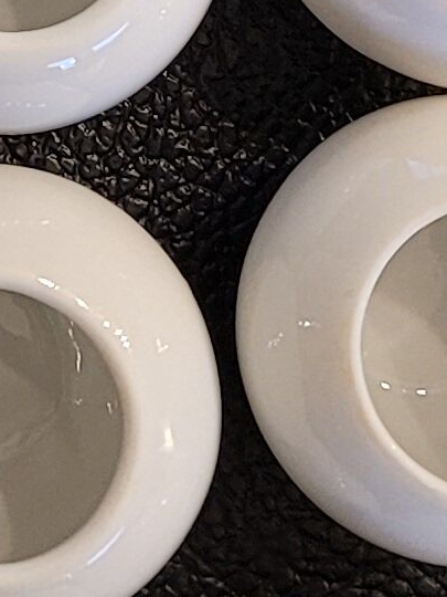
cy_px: -562
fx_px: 3340
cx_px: -253
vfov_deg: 9.6
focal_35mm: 194
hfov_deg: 7.5
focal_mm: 5.4
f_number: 1.8
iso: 250
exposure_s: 1/50
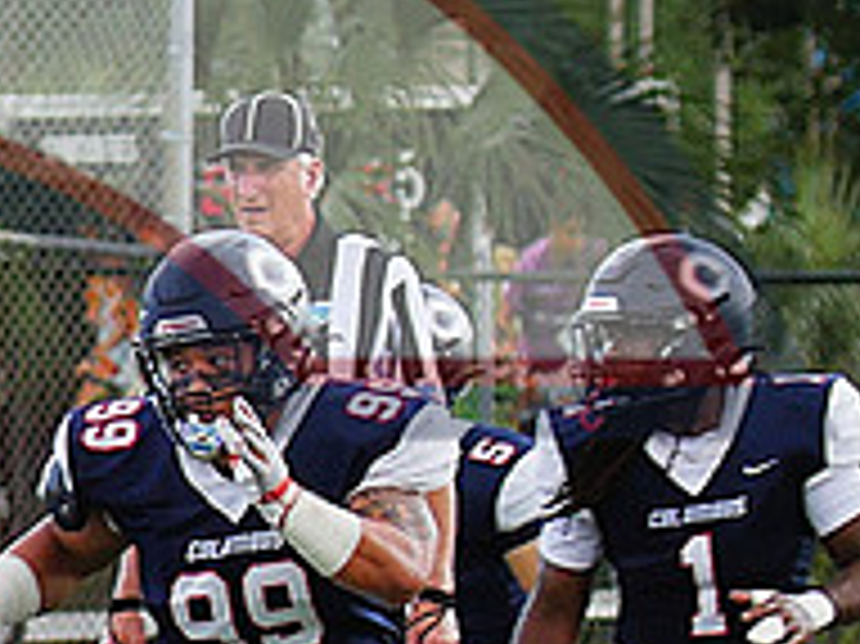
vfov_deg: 2.1
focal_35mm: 717
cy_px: 642
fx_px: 17802
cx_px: -275
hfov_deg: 2.8
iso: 200
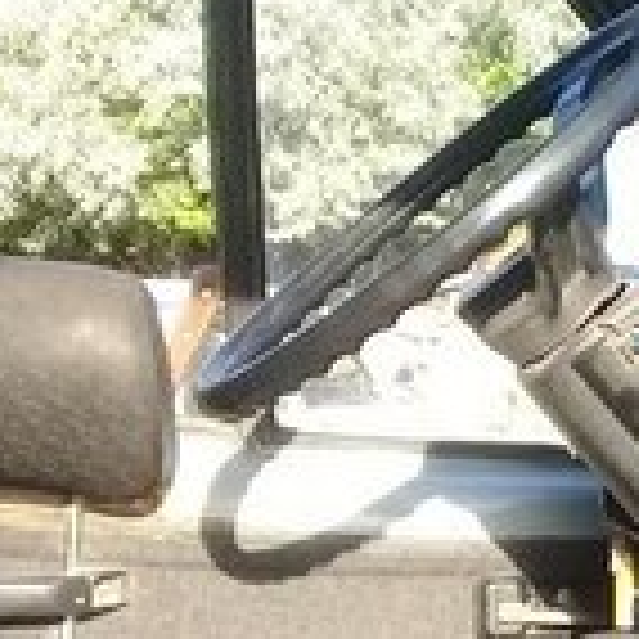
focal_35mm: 127
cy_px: 403
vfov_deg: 13.7
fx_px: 2652
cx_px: 1251
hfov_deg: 12.3
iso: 50
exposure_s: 1/187
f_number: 2.2
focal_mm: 3.3
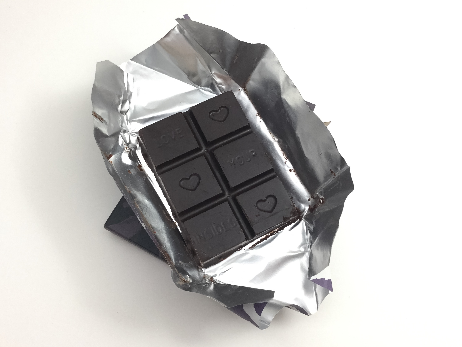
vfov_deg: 45.4
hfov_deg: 58.3
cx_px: 231
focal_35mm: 31
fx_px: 414
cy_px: 174
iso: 80
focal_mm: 3.3
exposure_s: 1/33
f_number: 2.4
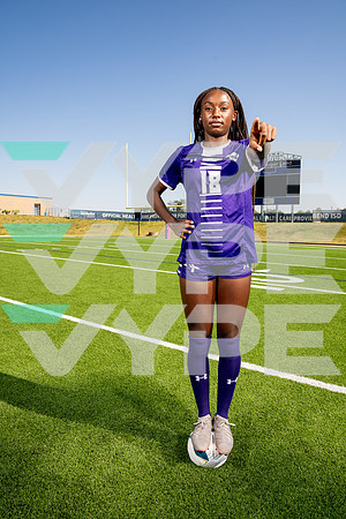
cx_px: 173
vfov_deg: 73.7
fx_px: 346
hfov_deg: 53.1
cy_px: 260
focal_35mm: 24
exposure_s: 1/125
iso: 50
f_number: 7.1
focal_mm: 24
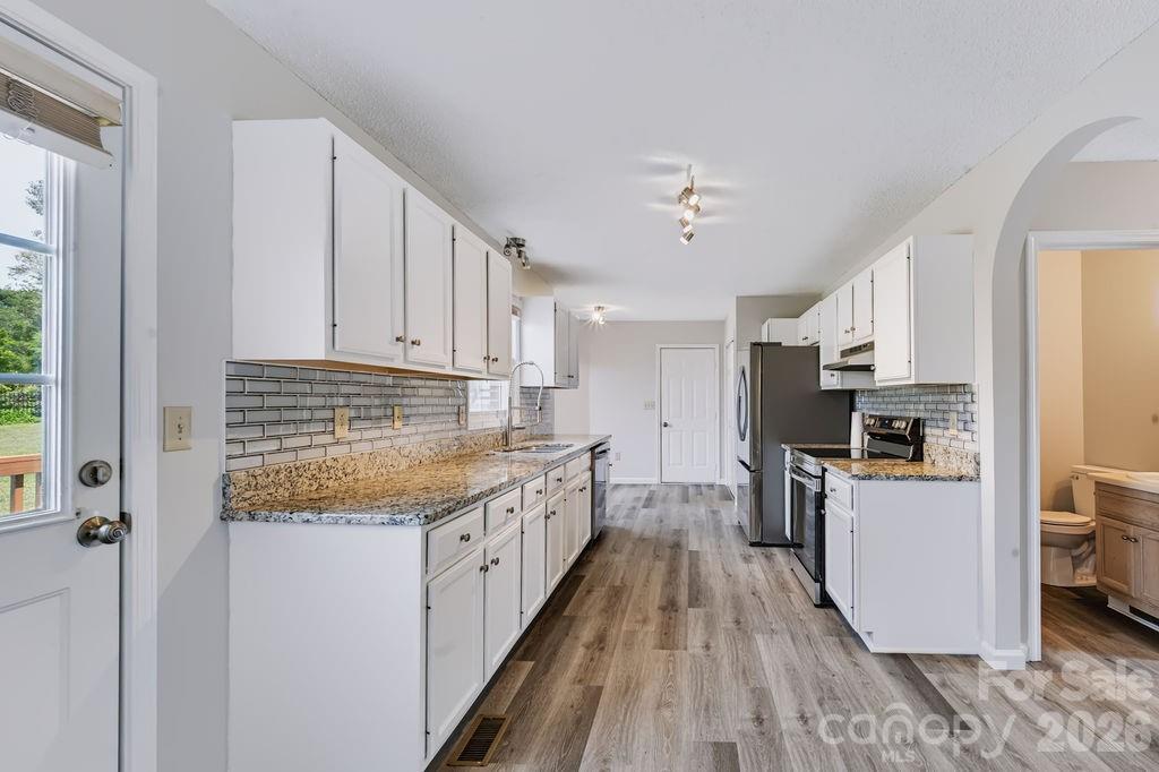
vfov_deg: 81.2
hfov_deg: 104.3
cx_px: 580
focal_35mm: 14
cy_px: 386
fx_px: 451
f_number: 8
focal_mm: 14
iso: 640
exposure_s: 1/40
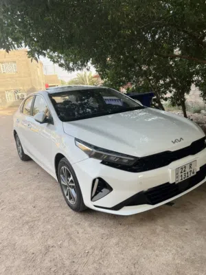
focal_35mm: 26
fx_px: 206
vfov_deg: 67.3
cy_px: 138
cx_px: 103
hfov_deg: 53.1
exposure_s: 1/521
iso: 50
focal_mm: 5.7
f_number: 1.5
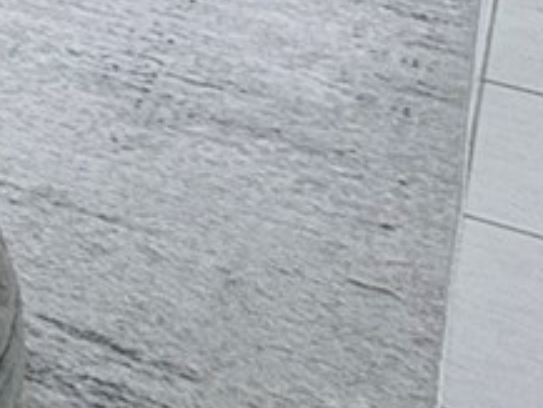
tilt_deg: -3.7
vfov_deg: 11.5
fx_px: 1617
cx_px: -513
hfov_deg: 15.5
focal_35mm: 103
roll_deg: -0.4
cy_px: -616
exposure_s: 1/140
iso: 50
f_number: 2.2
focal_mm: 2.22
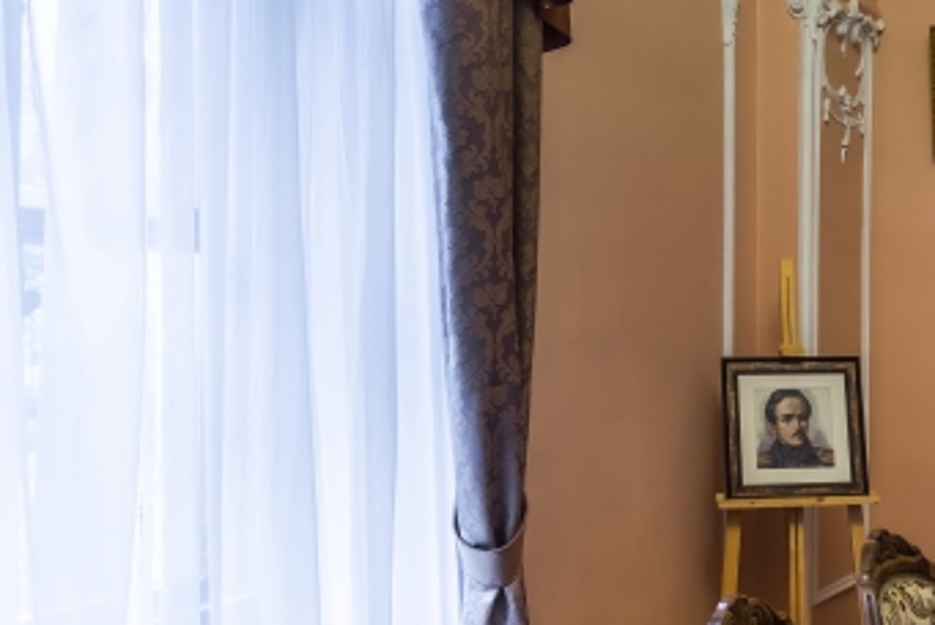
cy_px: 221
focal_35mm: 48
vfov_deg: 28.0
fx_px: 1248
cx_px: 842
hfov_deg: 38.3
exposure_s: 1/5
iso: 200
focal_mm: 16
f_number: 9
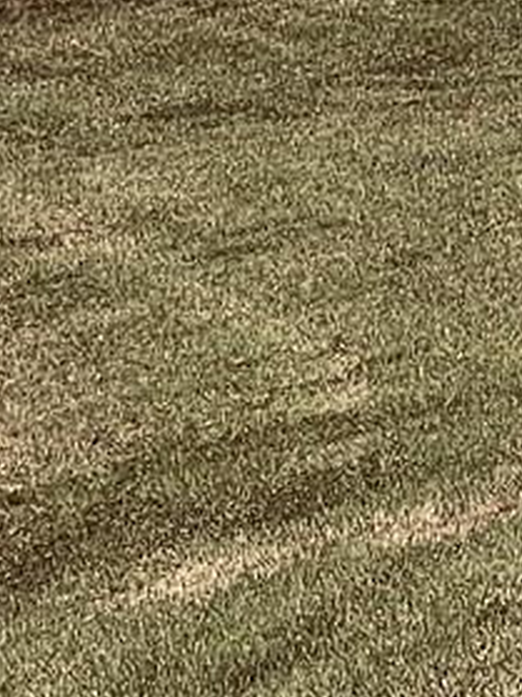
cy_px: -397
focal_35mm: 442
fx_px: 8894
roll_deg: -1.1
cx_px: -110
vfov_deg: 4.5
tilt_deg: +1.7
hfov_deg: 3.4
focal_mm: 9
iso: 32
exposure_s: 1/1054
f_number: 2.8
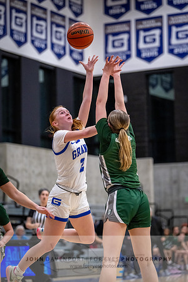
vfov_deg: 17.1
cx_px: 94
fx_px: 940
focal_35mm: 120
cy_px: 141
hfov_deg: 11.4
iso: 5600
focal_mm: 120
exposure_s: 1/1000
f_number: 2.8
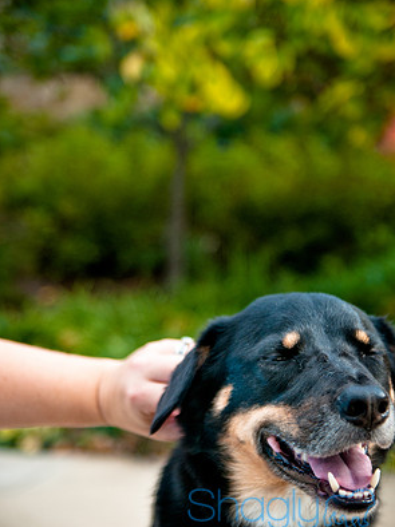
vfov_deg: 24.7
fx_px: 1203
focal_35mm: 79
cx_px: 199
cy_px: 272
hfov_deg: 18.6
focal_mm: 48
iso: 400
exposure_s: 1/1250
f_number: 2.8
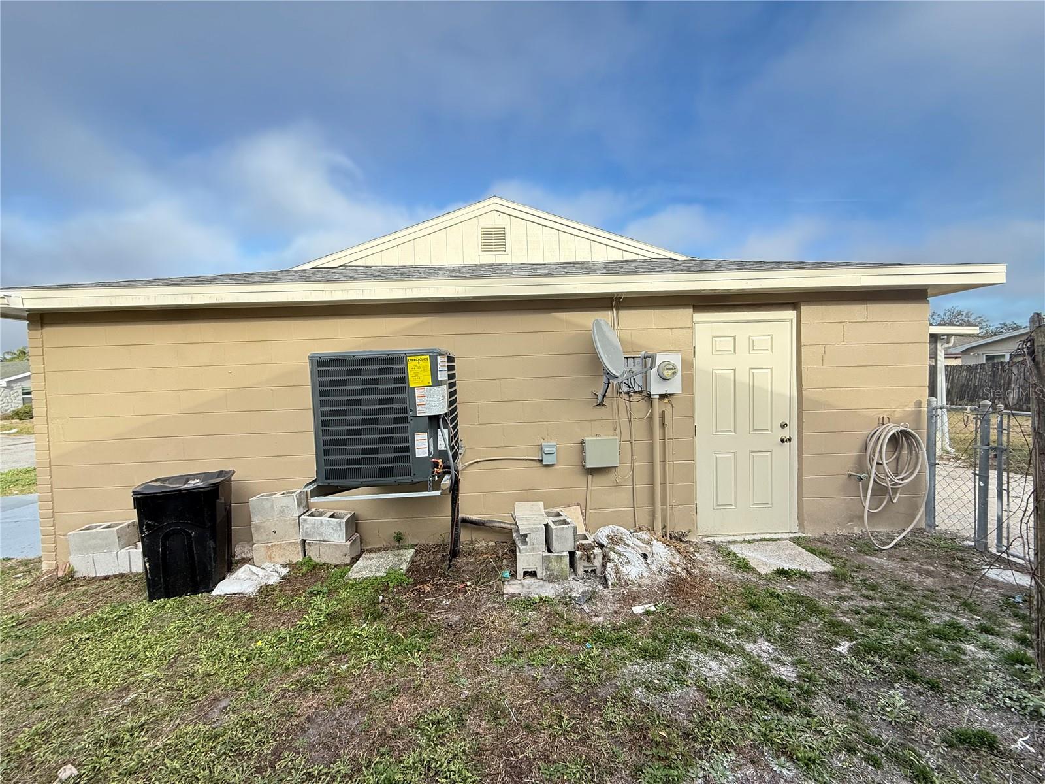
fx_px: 423
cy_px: 392
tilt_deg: -1.3
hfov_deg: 102.1
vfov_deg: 85.7
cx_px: 522
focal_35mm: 14
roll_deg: +1.1
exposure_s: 1/279
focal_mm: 2.22
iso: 64
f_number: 2.2
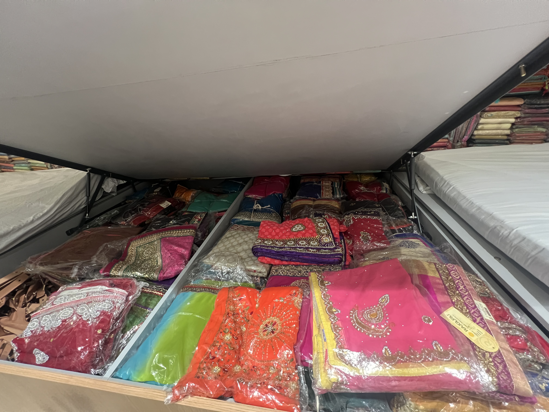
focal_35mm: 13
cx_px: 274
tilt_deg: -26.5
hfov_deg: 106.2
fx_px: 206
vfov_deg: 89.9
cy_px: 206
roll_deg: +6.9
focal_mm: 1.57
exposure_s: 1/50
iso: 640
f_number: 1.8
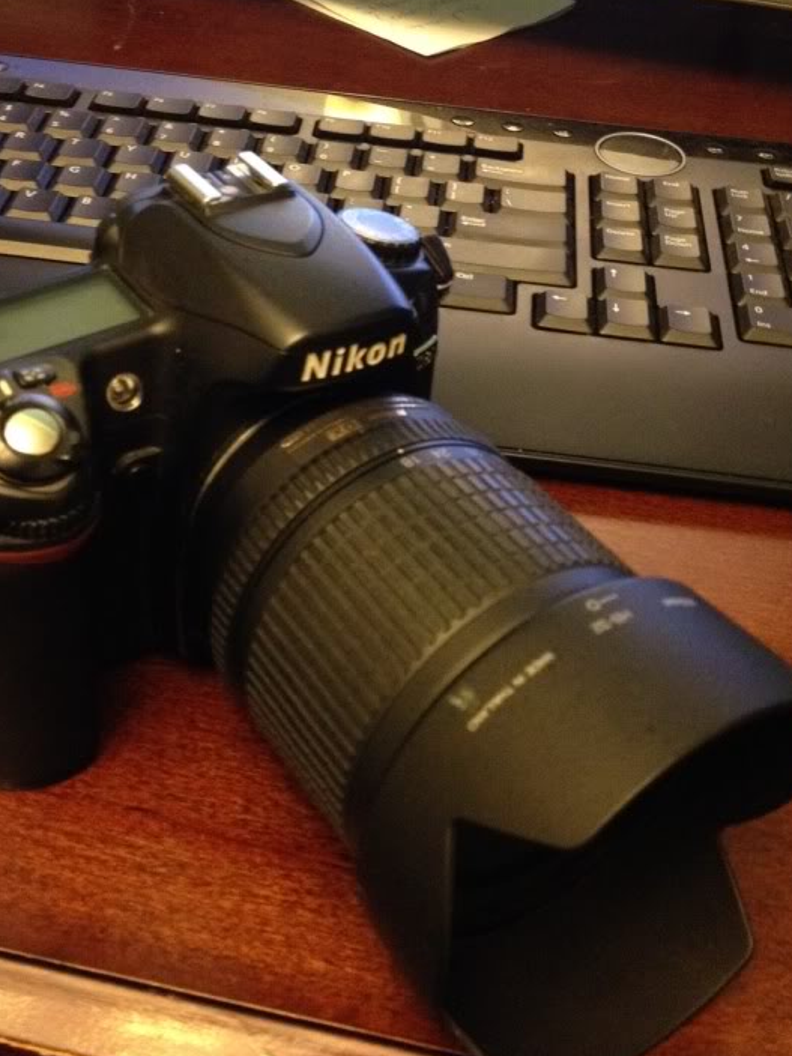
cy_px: 371
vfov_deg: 37.2
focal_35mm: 51
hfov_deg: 28.6
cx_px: 404
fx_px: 1556
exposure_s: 1/15
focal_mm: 4.3
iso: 500
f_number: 2.4
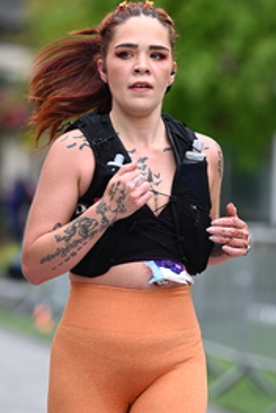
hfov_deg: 4.3
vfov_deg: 6.4
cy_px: 133
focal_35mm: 324
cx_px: 183
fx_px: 3716
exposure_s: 1/2000
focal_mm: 155
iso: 640
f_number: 2.8
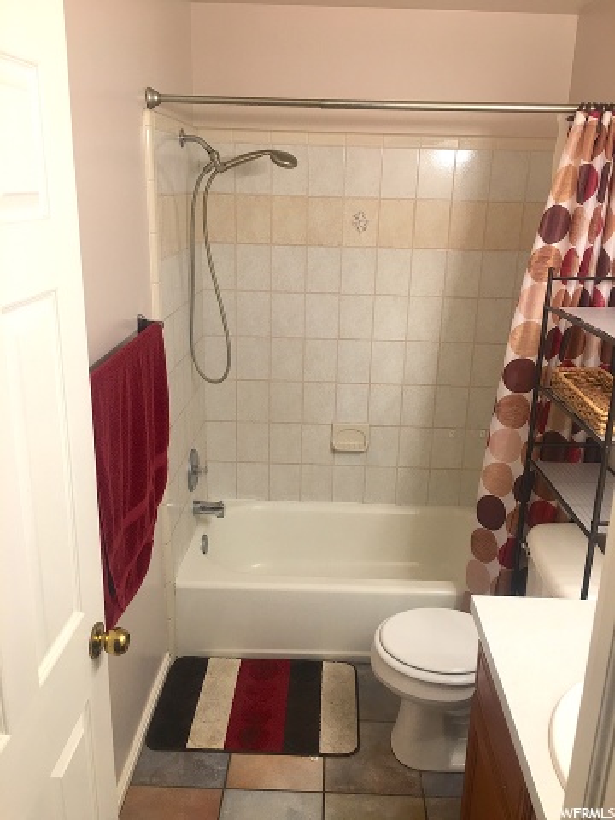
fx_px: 687
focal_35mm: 29
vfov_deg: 61.7
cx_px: 308
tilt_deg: -16.1
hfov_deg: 48.2
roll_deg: -1.5
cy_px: 410
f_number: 2.2
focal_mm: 4.15
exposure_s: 1/30
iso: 25
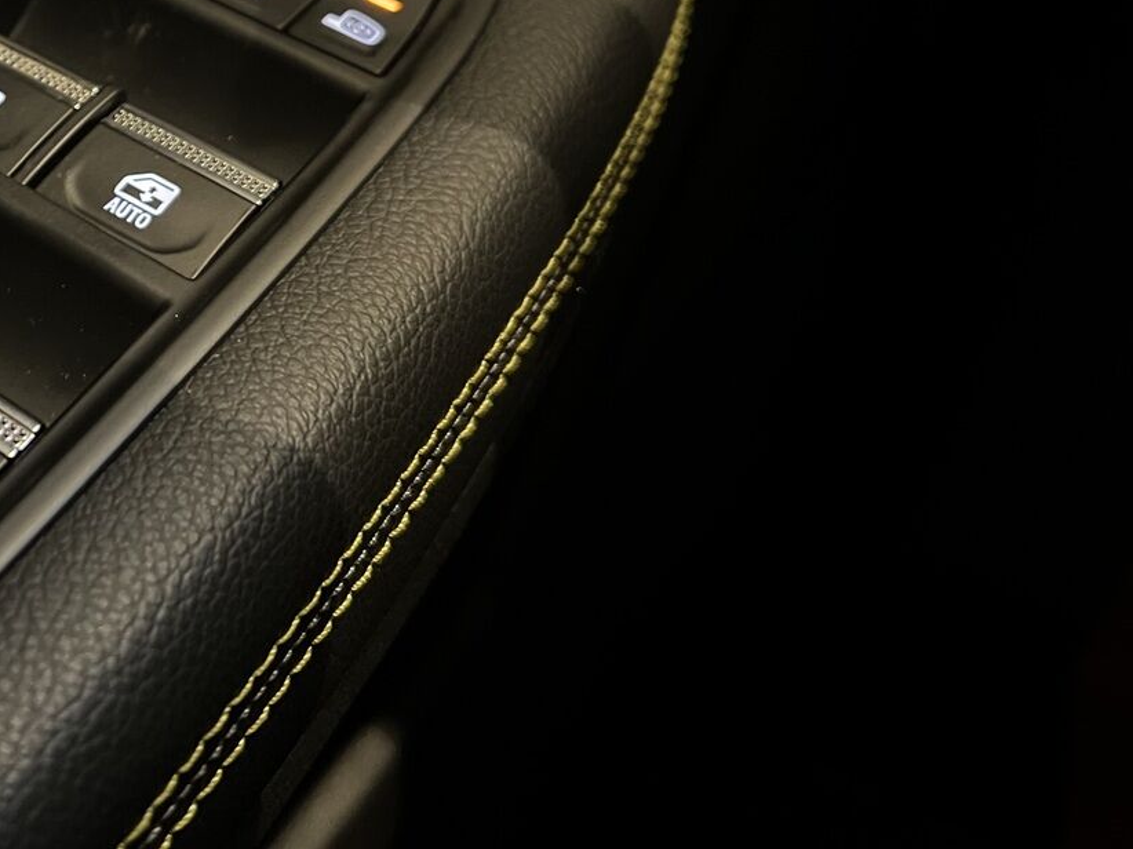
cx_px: -39
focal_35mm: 54
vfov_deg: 25.6
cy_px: -10
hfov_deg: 32.3
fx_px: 1767
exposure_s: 1/30
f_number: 1.5
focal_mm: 5.7
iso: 640
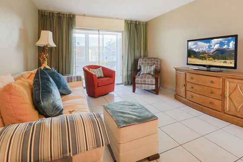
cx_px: 125
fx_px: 115
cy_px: 81
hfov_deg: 93.2
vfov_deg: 70.5
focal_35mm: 17
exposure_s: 1/250
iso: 1250
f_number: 4
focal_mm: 15
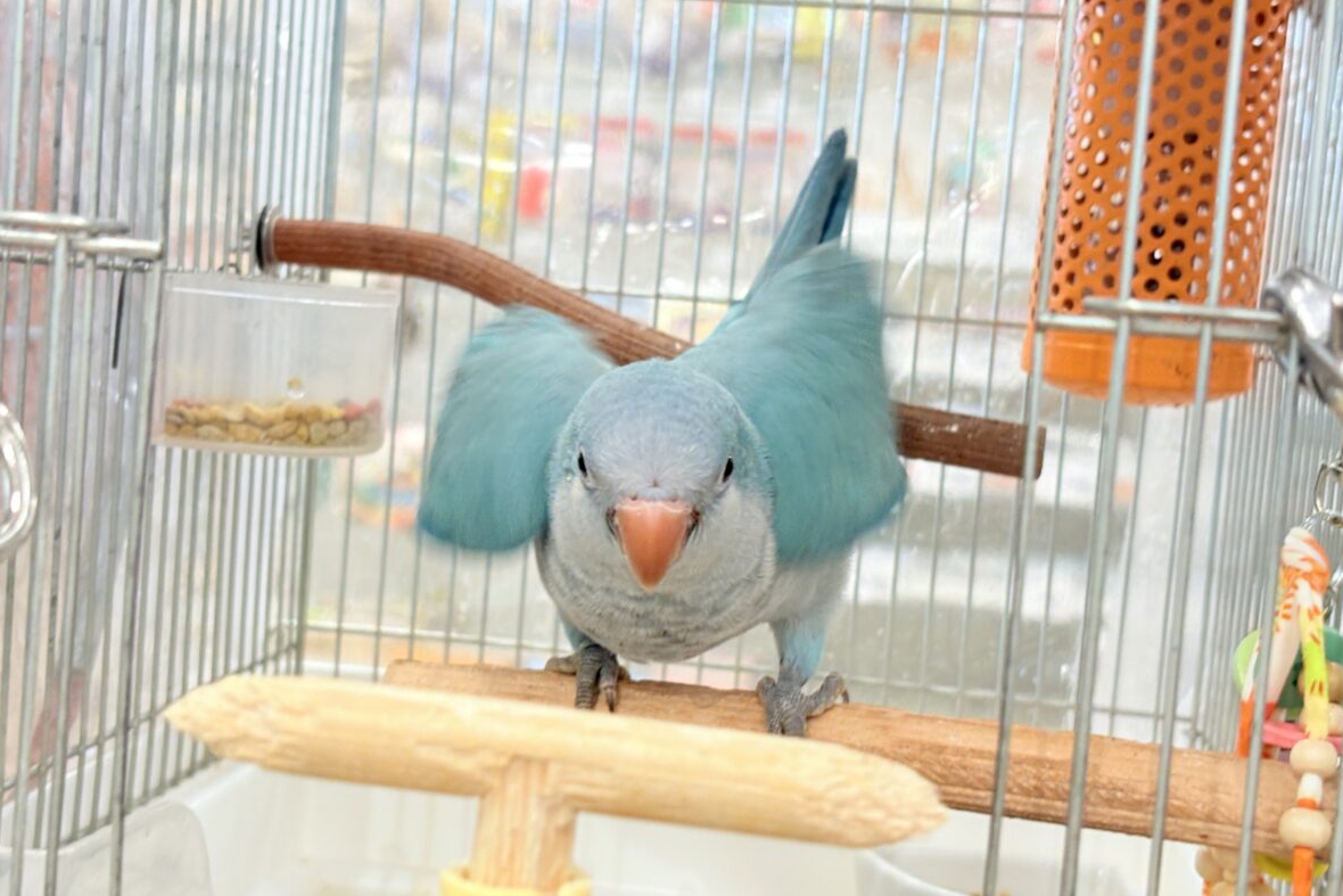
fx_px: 2052
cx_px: 664
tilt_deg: -3.3
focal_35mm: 55
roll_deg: -5.2
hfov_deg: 36.2
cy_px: 459
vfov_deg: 24.6
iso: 64
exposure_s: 1/50
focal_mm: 5.96
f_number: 1.6
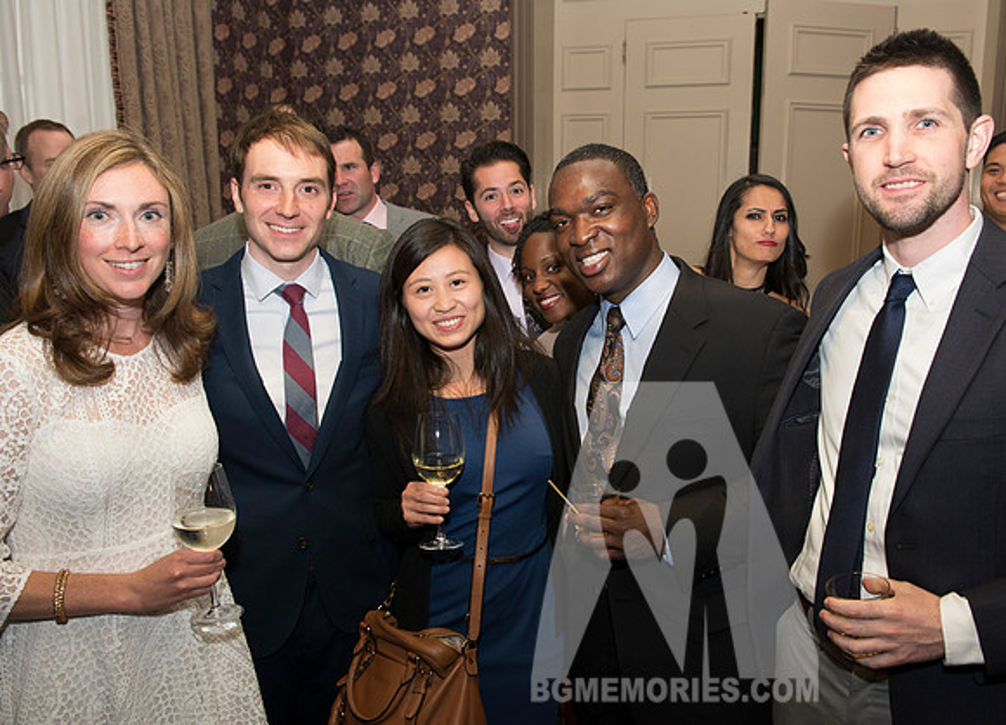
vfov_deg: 46.8
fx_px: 839
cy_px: 372
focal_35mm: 29
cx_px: 559
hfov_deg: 61.7
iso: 1000
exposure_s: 1/80
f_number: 5.6
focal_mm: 26
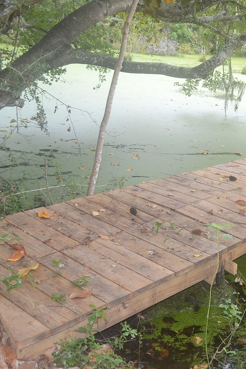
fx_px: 512
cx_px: 269
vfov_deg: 39.6
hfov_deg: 25.1
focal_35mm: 50
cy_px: 184
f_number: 4
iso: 250
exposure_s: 1/125
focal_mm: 22
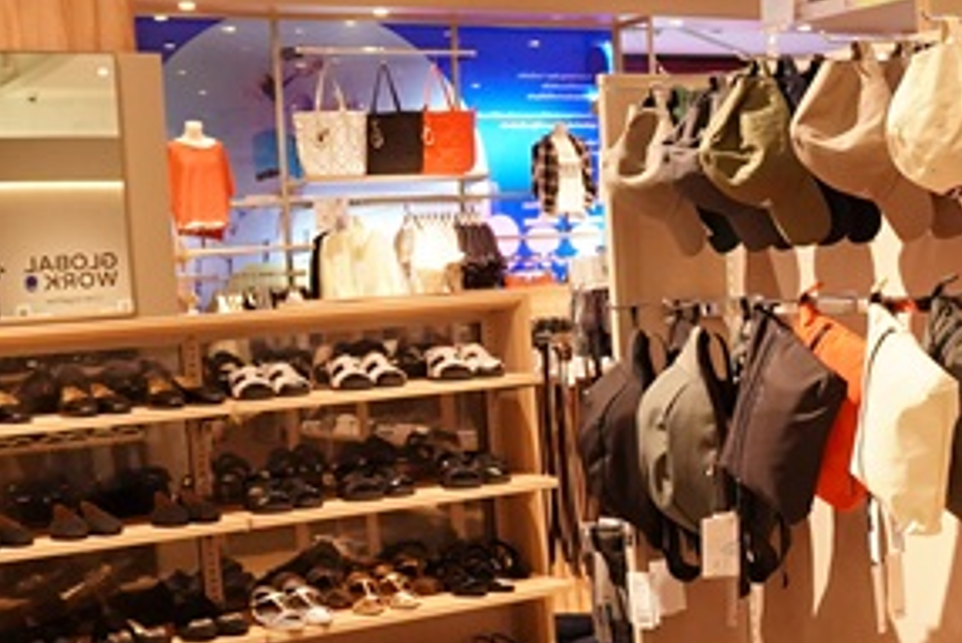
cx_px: 1171
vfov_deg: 20.5
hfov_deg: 26.8
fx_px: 1764
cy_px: 461
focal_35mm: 66
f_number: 5.6
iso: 2000
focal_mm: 18
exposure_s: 1/125
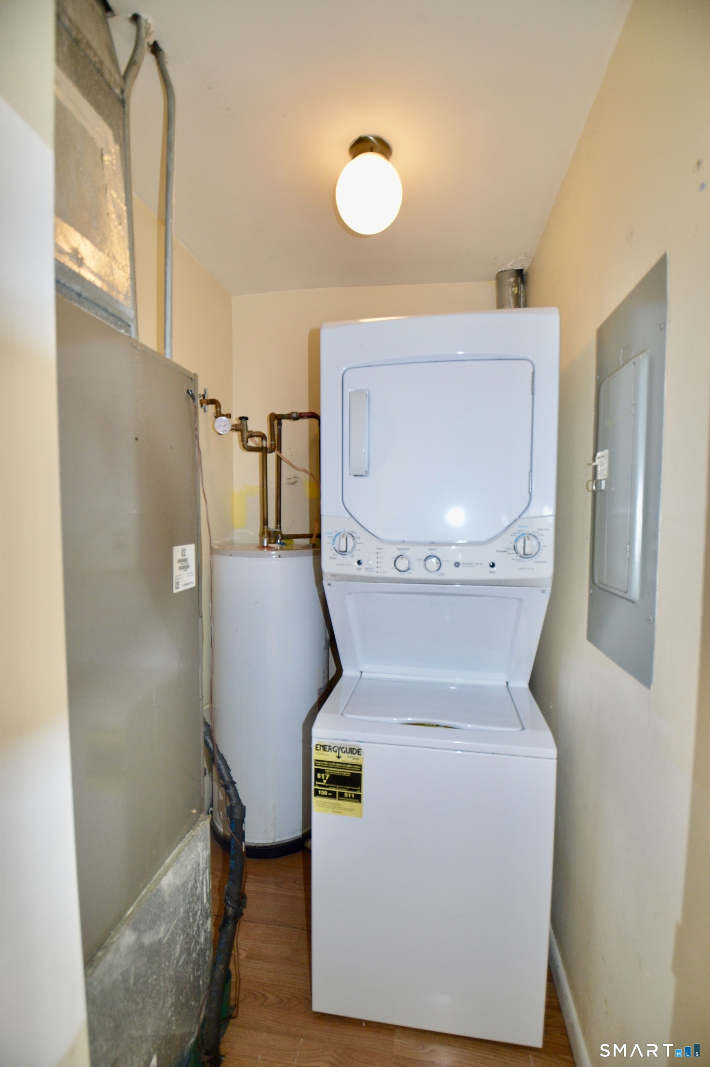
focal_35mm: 15
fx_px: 445
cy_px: 534
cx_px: 355
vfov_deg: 100.4
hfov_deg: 77.2
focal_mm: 10
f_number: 3.5
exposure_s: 1/60
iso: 720
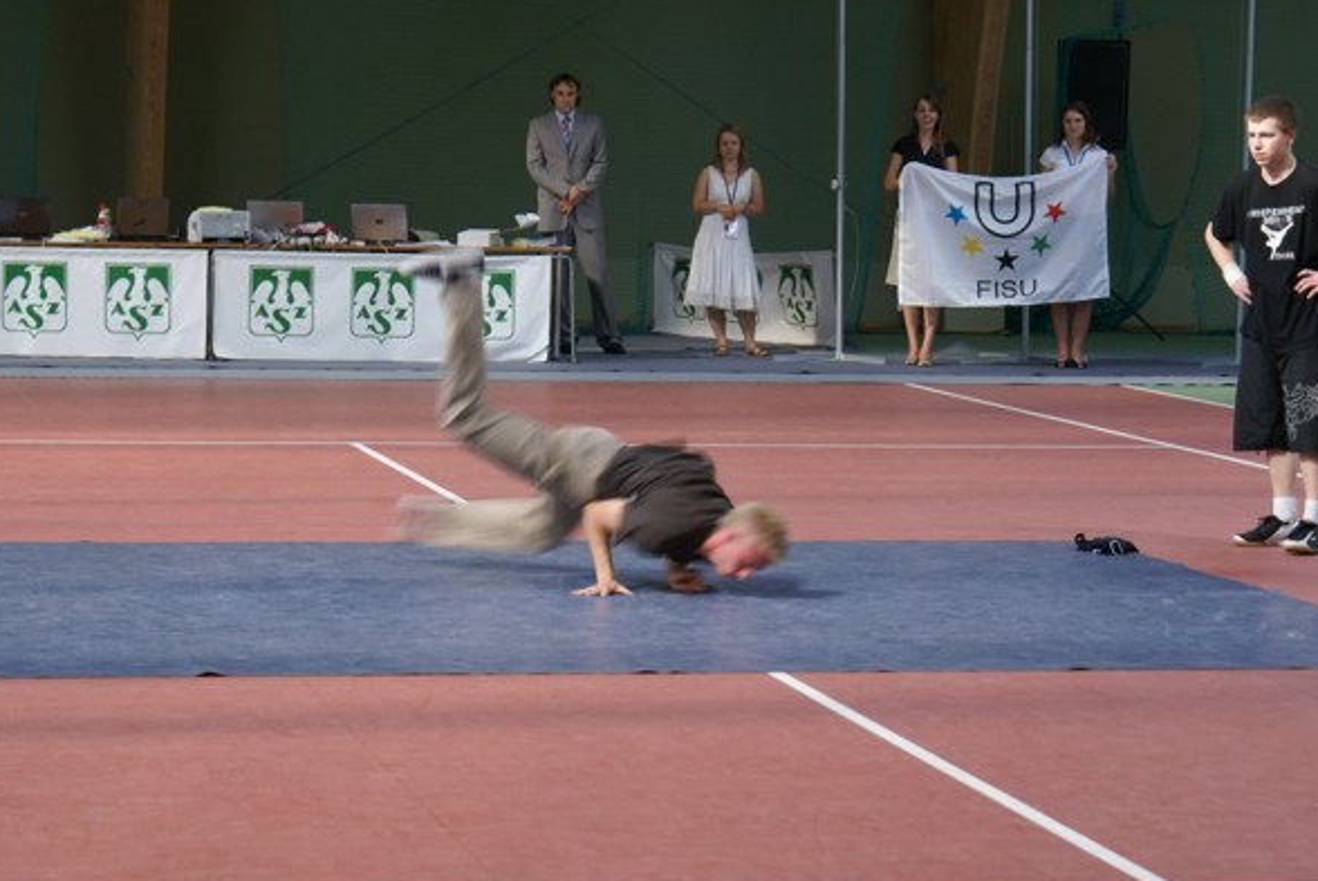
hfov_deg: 16.4
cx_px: 610
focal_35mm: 125
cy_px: 462
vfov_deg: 11.0
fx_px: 4580
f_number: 5.6
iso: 200
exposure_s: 1/30
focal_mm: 70
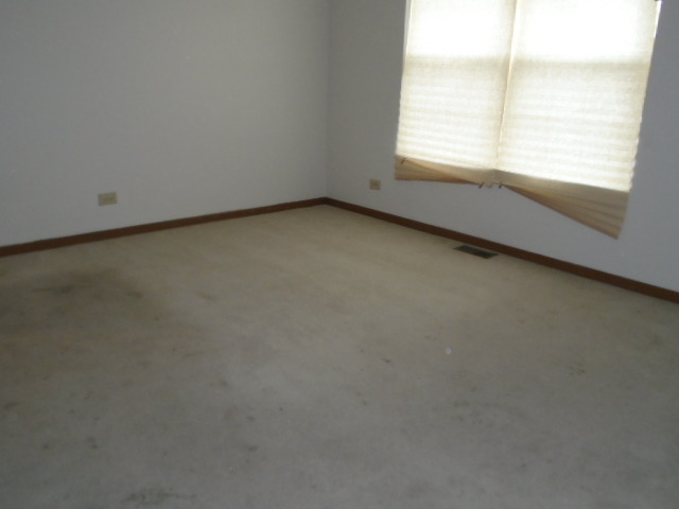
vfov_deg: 45.4
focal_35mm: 31
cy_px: 254
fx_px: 608
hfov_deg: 58.4
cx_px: 340
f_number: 3.5
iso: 200
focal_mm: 5.5
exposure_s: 1/40
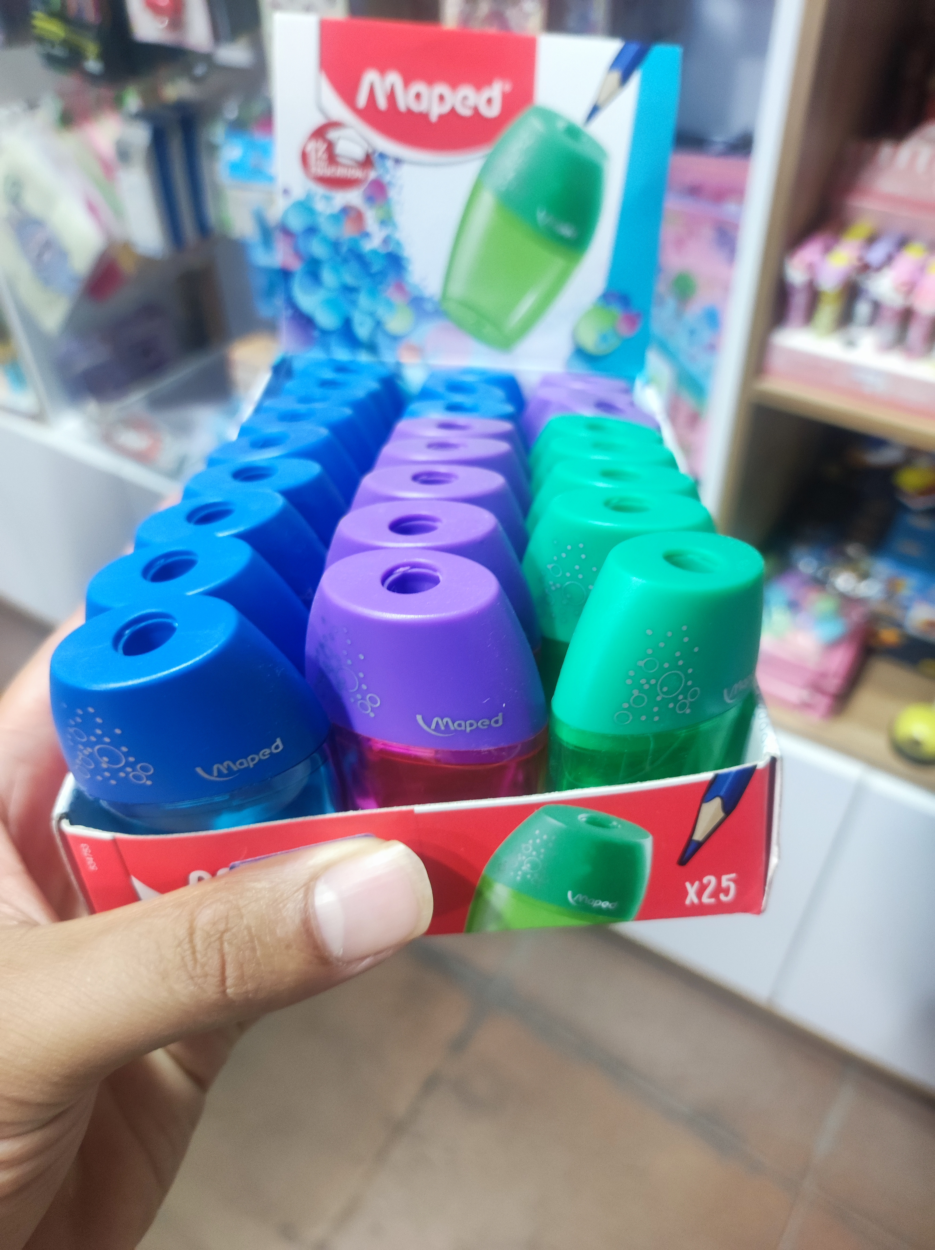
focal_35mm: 25
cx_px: 468
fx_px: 902
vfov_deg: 69.4
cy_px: 625
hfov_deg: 54.8
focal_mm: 4.7
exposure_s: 1/33
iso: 794
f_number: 1.79
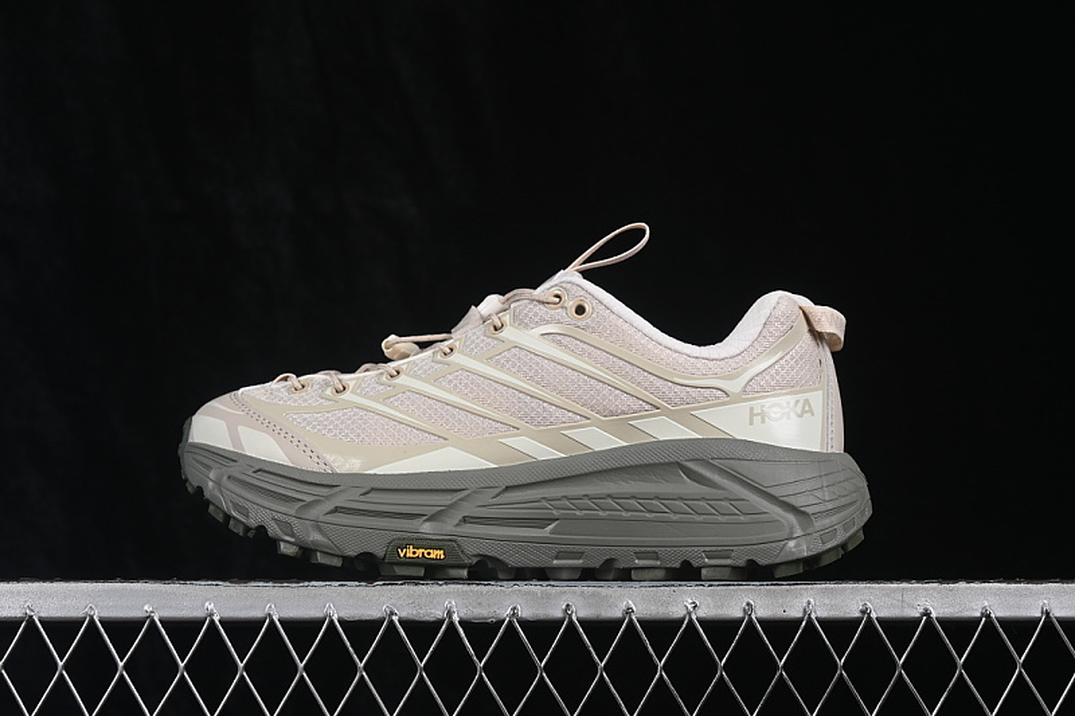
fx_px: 2239
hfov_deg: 27.0
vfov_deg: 18.2
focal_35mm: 75
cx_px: 538
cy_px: 358
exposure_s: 1/80
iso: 160
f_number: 8
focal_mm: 50
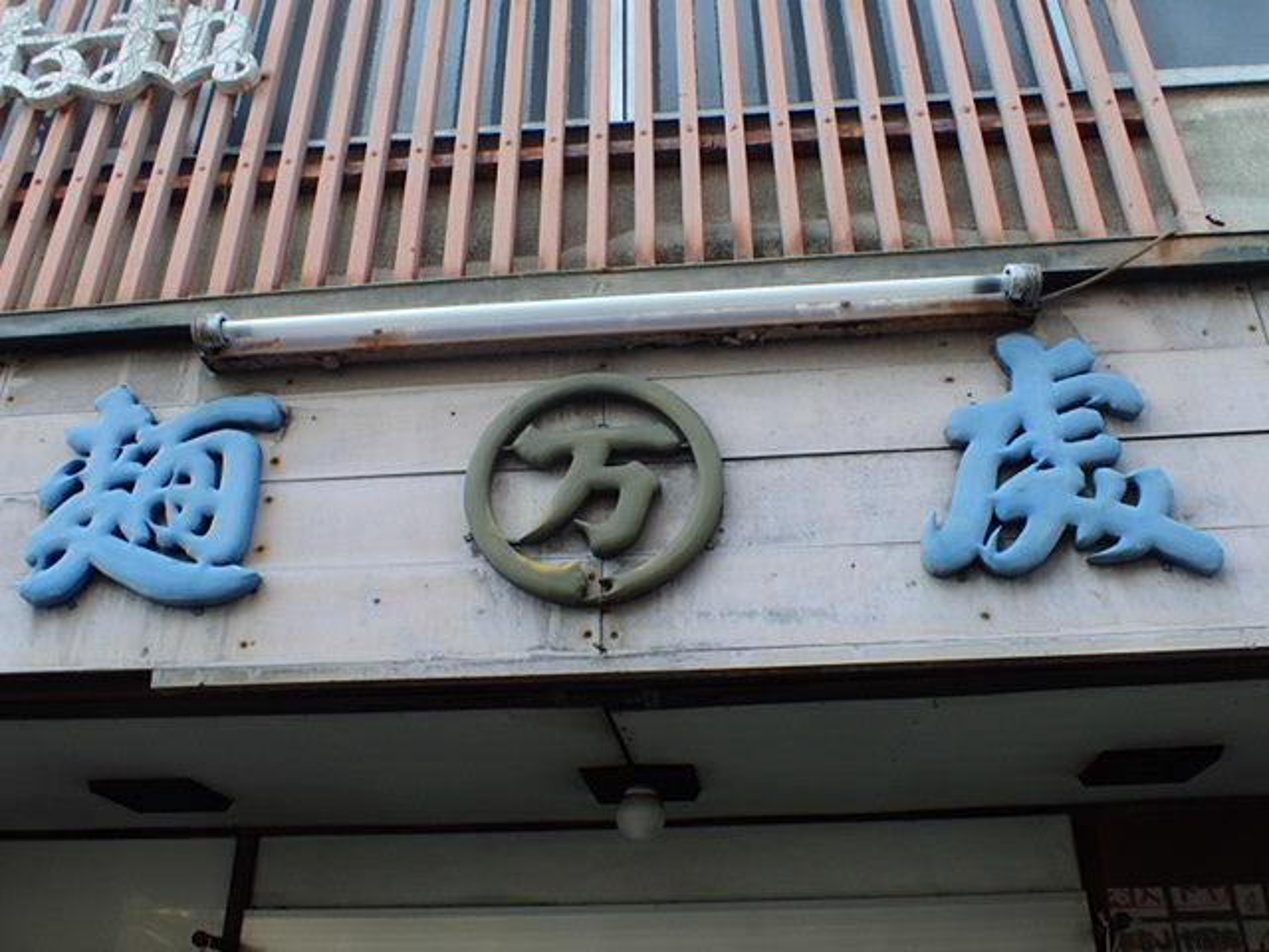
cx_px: 634
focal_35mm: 30
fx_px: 1100
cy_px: 476
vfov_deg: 46.8
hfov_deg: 60.0
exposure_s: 1/125
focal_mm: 5.5
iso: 100
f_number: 3.2
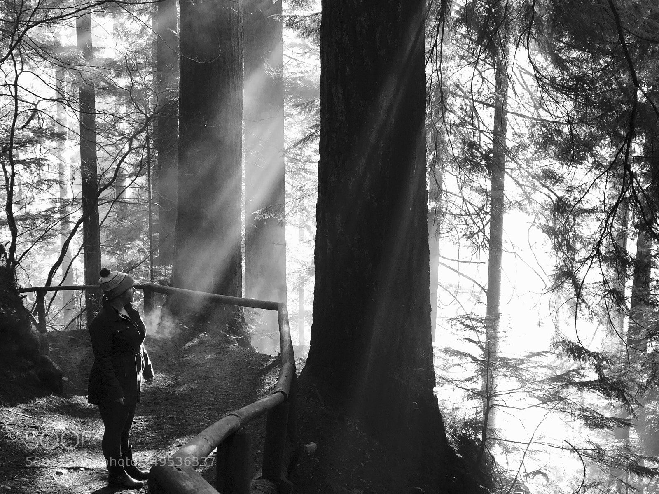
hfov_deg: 36.8
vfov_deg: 28.0
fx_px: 990
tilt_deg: -11.1
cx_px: 330
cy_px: 247
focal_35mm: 52
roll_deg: +0.6
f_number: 2.4
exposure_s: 1/60
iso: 100
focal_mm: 6
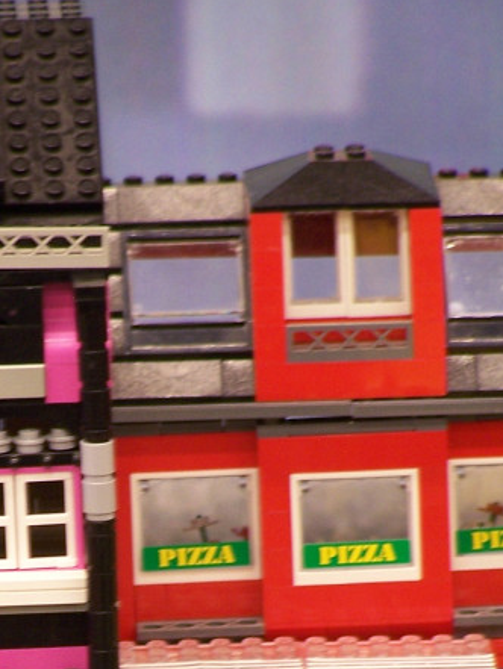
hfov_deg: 2.2
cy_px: 648
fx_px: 12910
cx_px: 0
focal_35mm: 667
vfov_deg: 3.0
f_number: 3.6
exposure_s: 1/2
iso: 80
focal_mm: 47.7
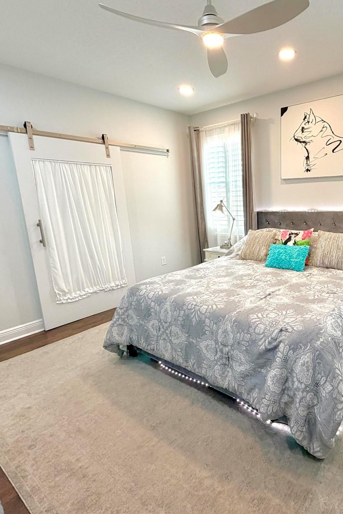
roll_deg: +1.6
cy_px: 250
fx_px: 286
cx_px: 271
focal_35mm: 20
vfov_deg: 84.0
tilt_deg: -12.4
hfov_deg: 57.6
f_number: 2.2
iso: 160
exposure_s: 1/120
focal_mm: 2.22
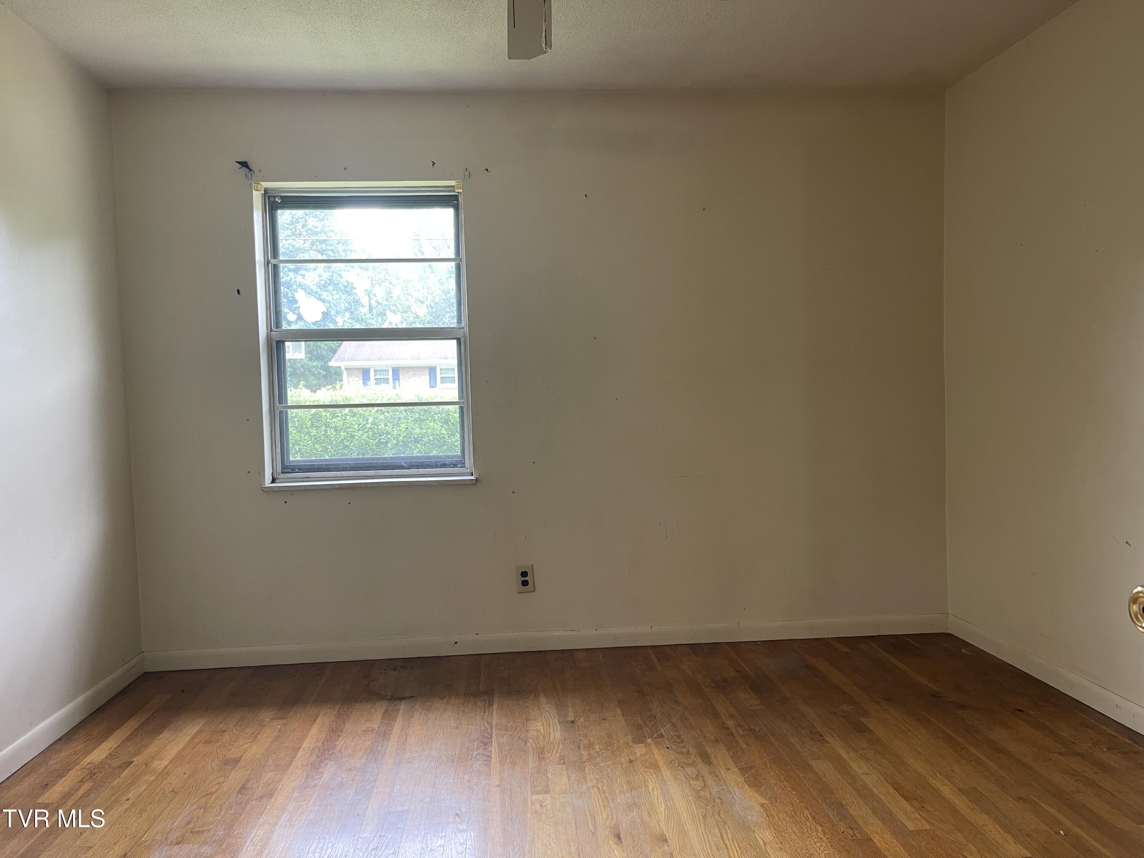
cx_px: 572
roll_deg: +2.4
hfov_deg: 69.4
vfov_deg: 54.9
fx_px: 826
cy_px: 429
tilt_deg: -1.9
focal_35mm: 25
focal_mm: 5.1
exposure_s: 1/60
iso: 80
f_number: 1.6
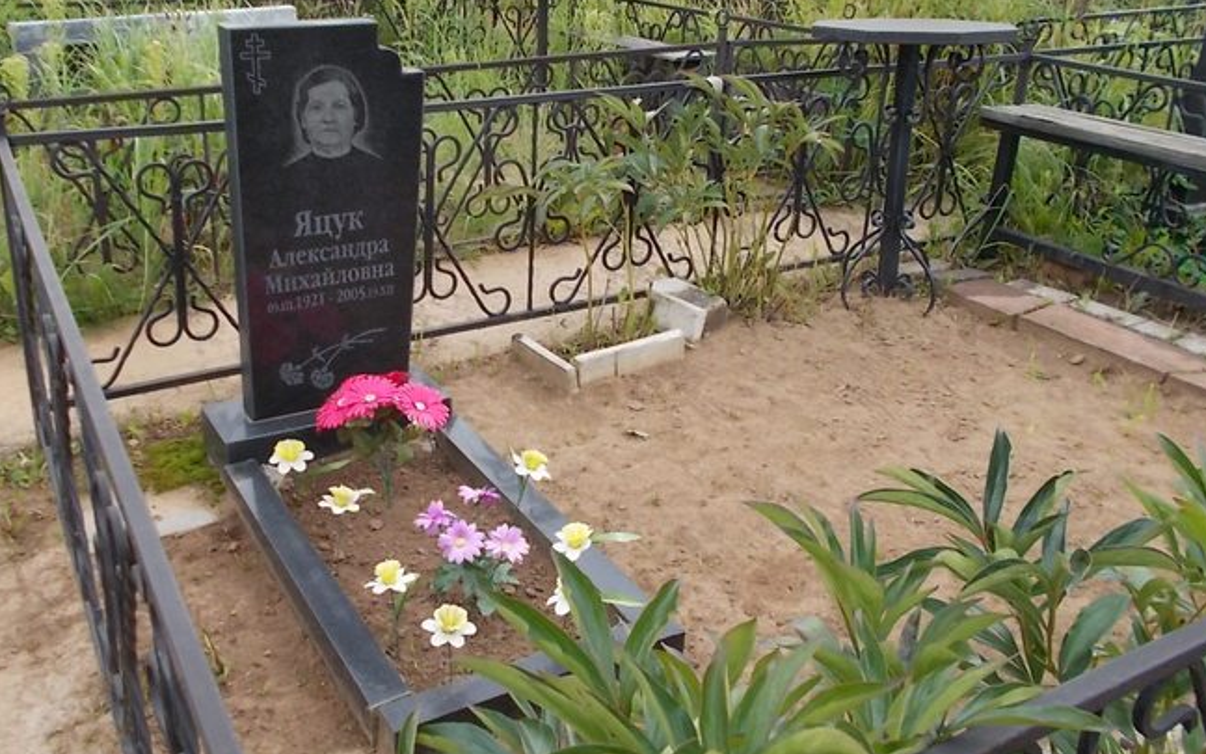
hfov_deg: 56.6
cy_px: 305
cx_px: 547
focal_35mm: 34
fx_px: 1117
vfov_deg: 37.1
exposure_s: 1/250
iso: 80
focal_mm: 4.6
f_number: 3.2
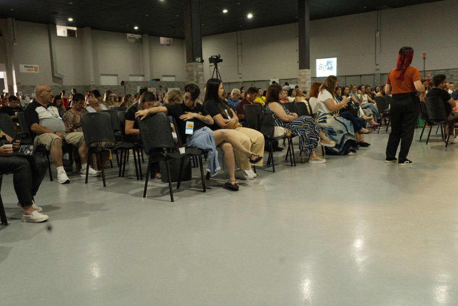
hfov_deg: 54.4
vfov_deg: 37.9
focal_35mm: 35
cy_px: 153
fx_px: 445
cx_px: 229
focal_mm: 35
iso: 10000
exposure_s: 1/80
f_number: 5.6
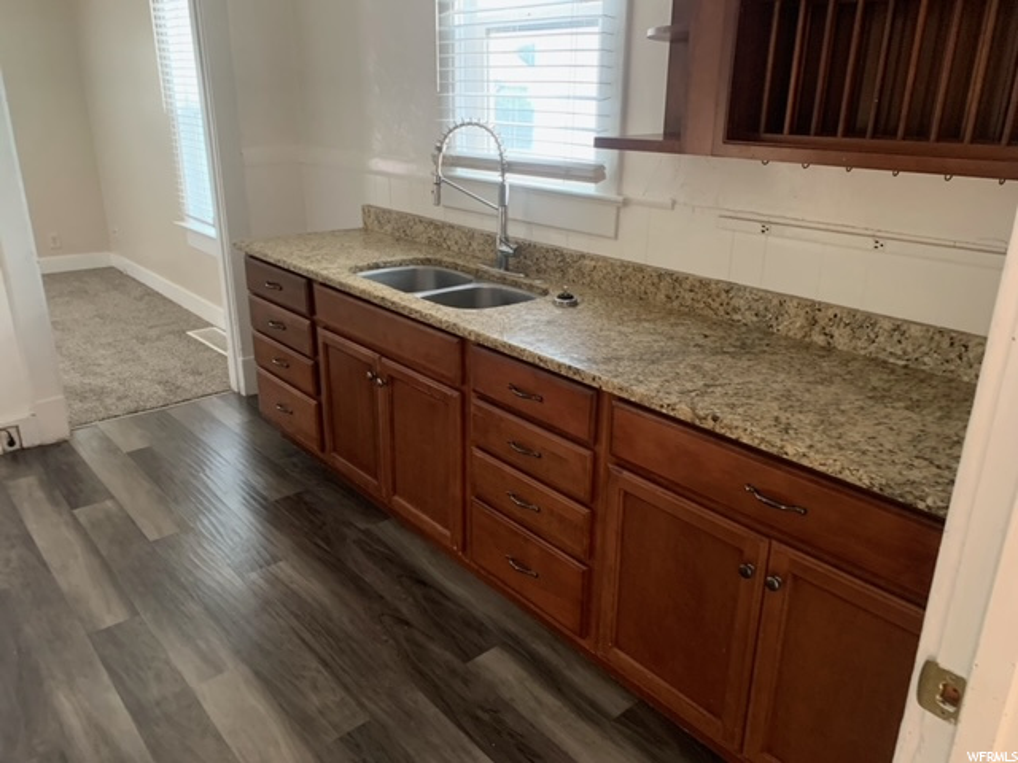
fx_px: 765
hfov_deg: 67.3
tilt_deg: -20.3
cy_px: 382
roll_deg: -0.5
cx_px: 509
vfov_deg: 53.1
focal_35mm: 26
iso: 400
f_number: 1.8
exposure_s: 1/37
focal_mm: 4.25
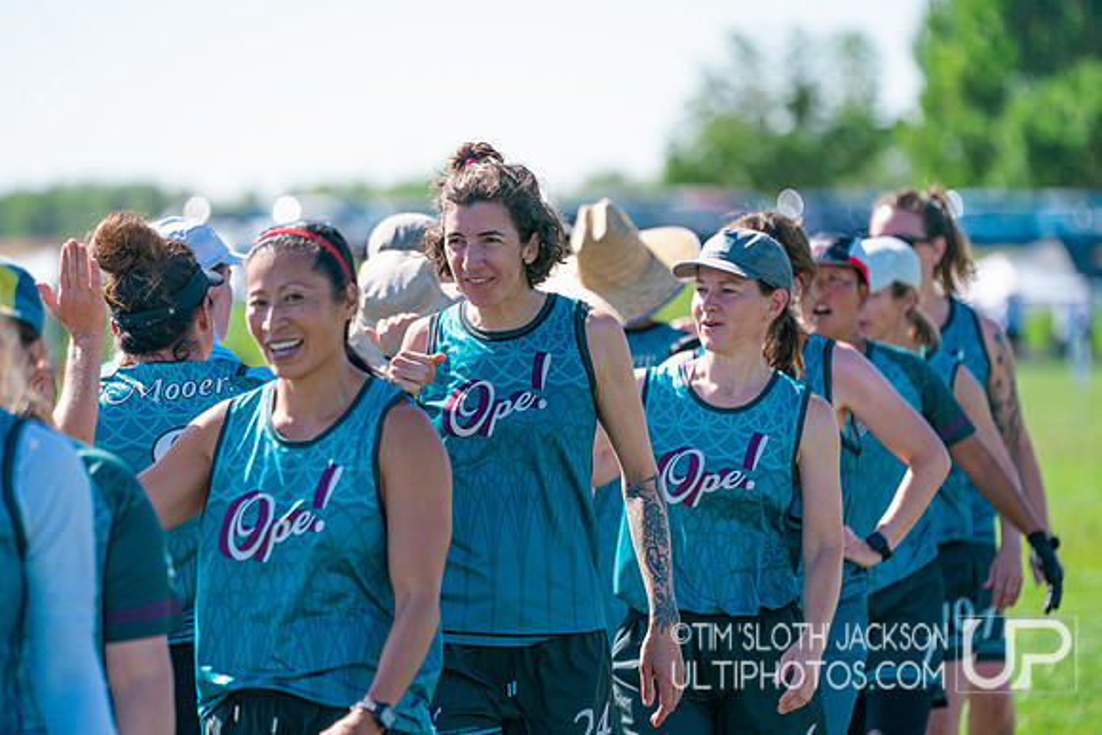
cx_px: 551
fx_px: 6123
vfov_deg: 6.9
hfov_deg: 10.3
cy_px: 368
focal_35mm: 200
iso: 400
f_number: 3.5
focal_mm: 200
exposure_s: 1/3200
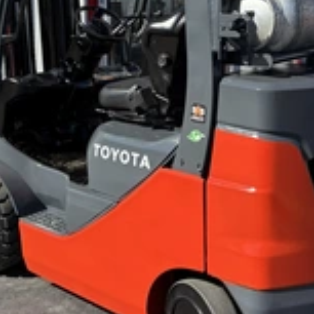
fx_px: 616
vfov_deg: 28.0
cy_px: 60
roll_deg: +0.0
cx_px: 170
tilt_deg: -2.4
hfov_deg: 28.6
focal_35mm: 60
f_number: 1.6
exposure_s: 1/1751
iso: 50
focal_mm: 5.96
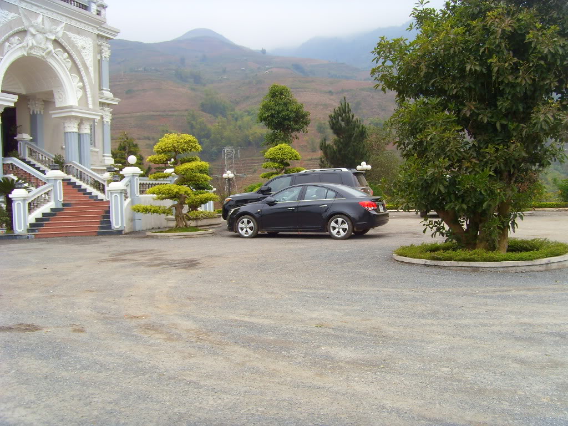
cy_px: 213
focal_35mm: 39
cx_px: 284
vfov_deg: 36.8
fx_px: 640
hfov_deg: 47.9
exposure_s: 1/125
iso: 80
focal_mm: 6.6
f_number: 3.5
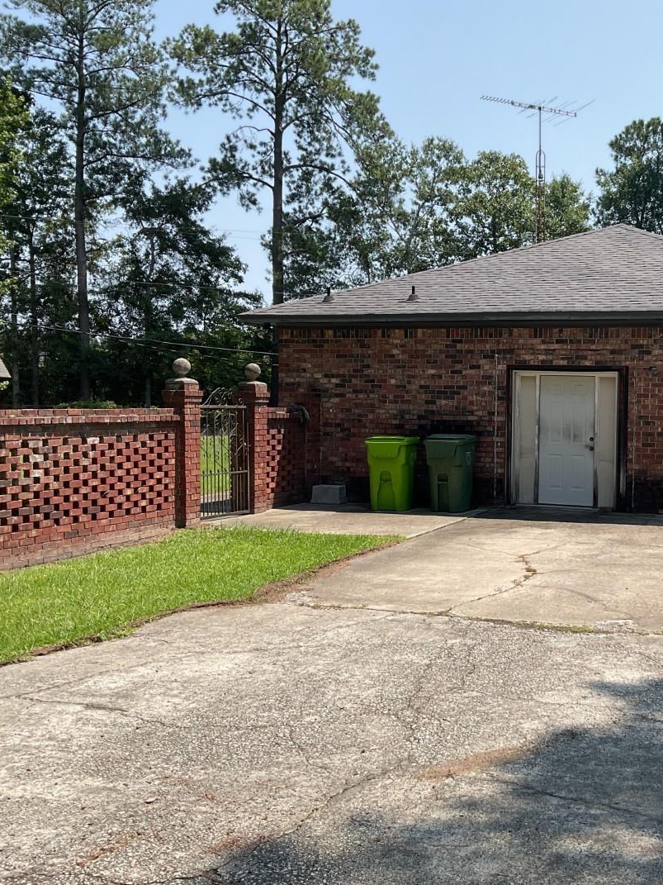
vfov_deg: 47.9
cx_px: 524
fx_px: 996
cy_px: 442
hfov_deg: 35.7
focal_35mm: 39
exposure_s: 1/1451
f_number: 1.8
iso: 16
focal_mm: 3
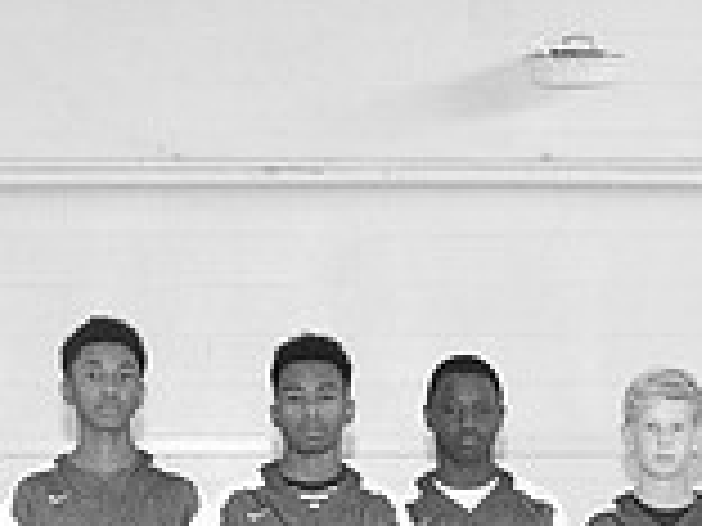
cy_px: 771
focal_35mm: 125
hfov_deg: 15.7
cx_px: 225
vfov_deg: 11.4
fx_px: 2535
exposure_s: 1/200
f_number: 3.2
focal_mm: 23
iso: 1000
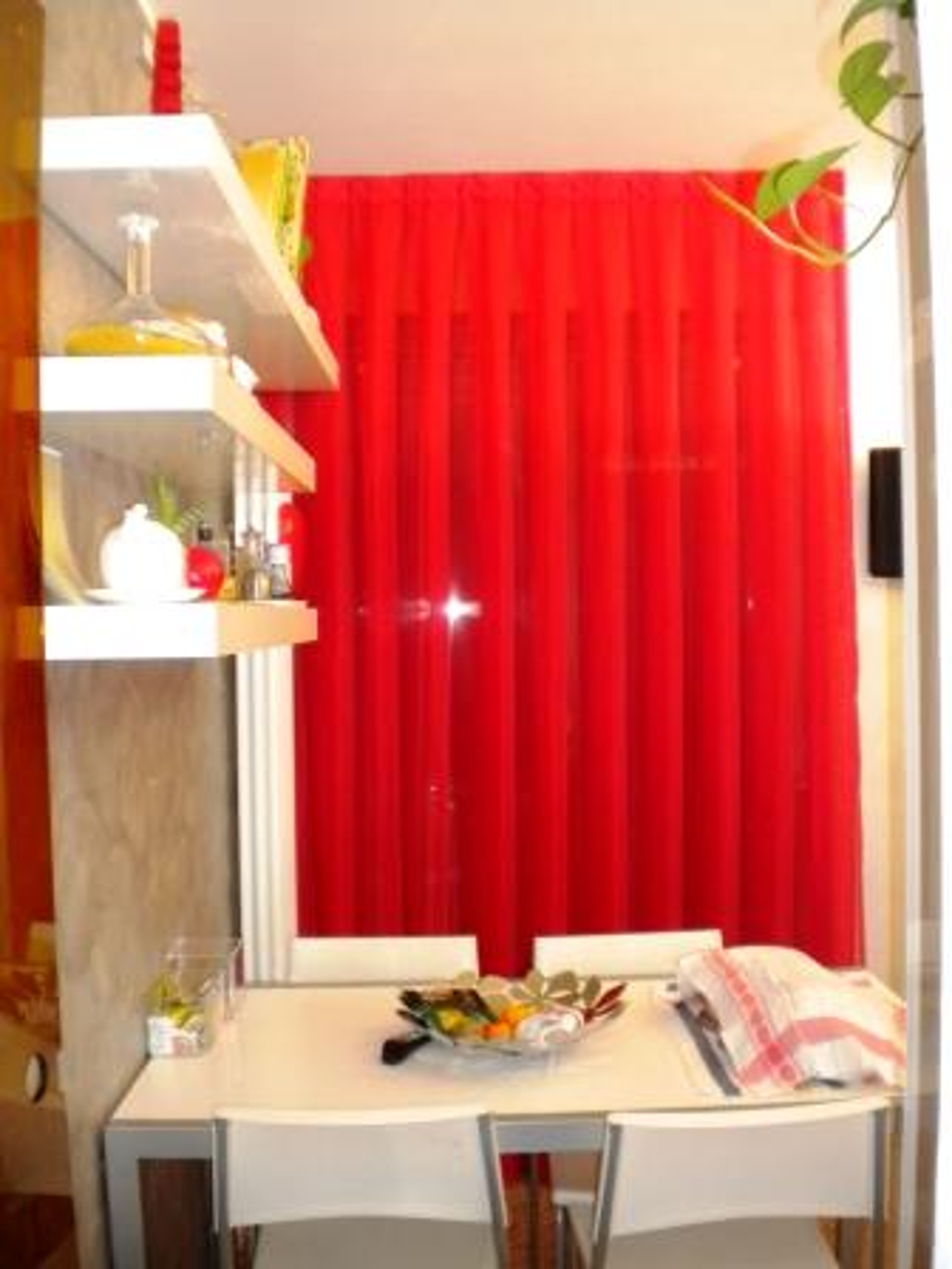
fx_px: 1283
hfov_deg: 40.7
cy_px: 634
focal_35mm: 35
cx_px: 476
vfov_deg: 52.6
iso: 400
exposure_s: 1/30
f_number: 3.1
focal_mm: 6.3
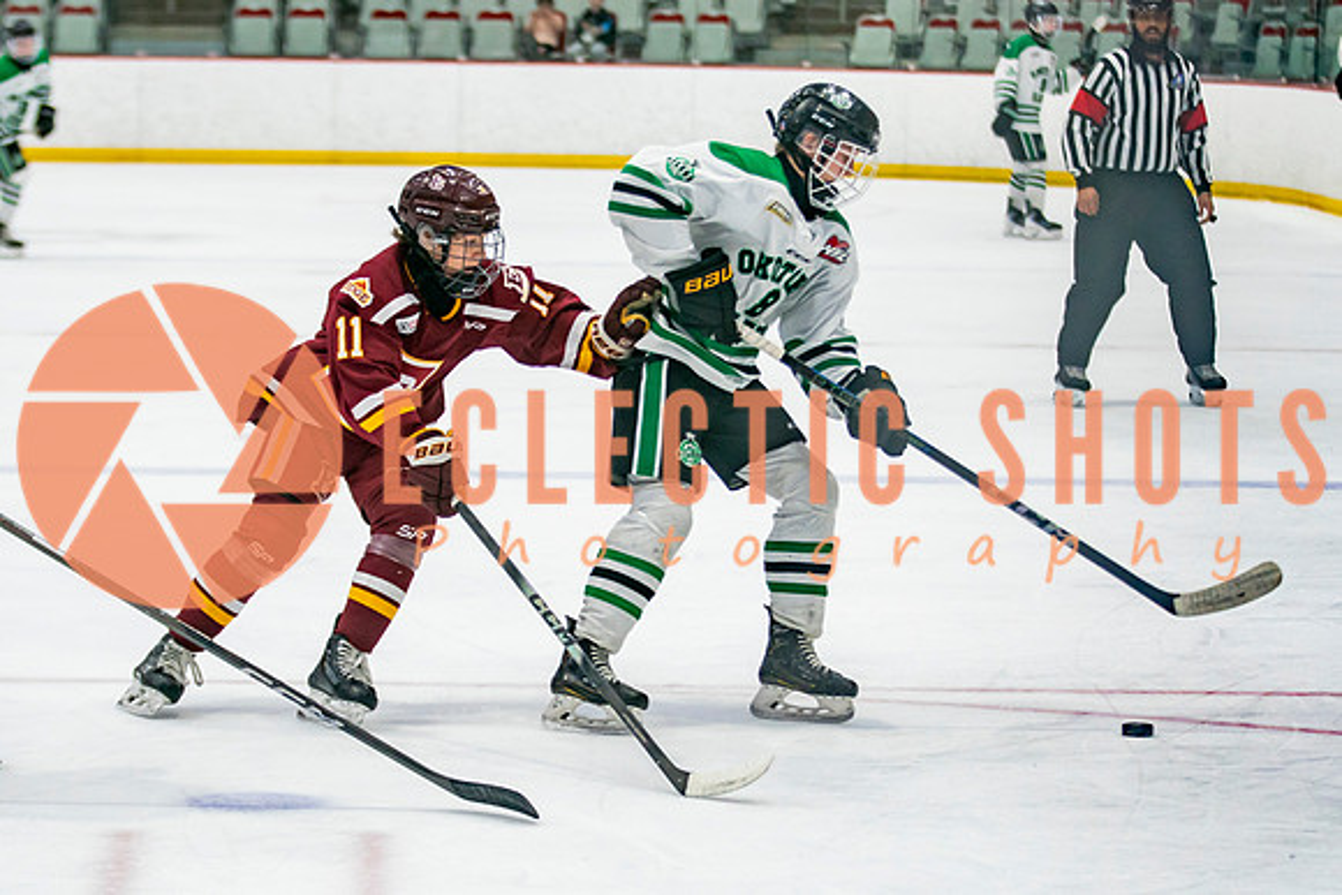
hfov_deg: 13.0
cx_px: 566
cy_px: 435
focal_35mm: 158
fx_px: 5886
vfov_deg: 8.7
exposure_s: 1/640
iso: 640
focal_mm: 90
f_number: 2.8
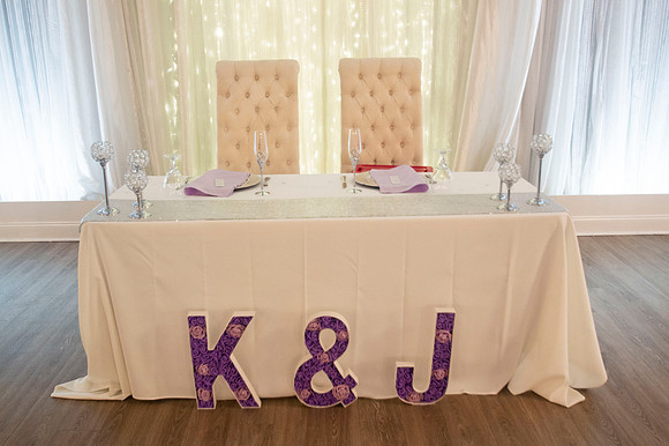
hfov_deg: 59.5
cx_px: 334
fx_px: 585
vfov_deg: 41.7
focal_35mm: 32
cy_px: 223
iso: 800
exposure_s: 1/25
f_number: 4.5
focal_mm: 21
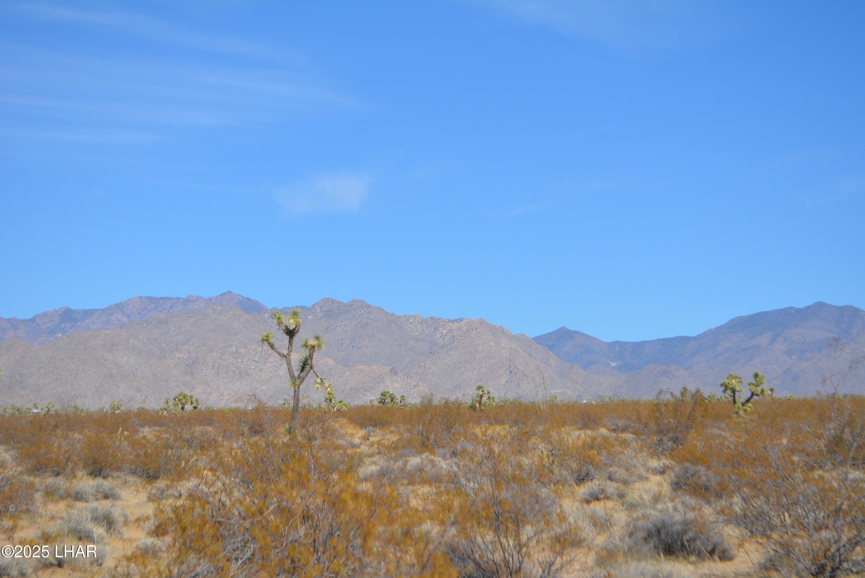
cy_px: 289
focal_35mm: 78
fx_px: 1876
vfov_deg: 17.5
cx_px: 432
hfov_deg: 26.0
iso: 400
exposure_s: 1/2000
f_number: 8
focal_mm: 52
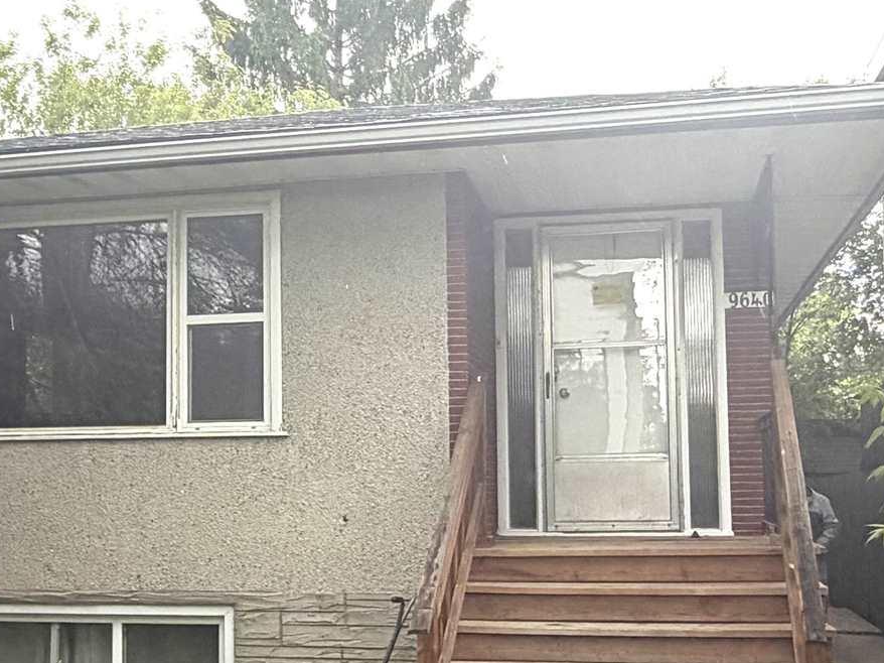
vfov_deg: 29.6
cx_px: 395
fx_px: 1251
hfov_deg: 38.9
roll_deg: +1.1
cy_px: 395
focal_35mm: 49
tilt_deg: +3.8
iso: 40
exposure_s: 1/211
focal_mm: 2.22
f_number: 2.2
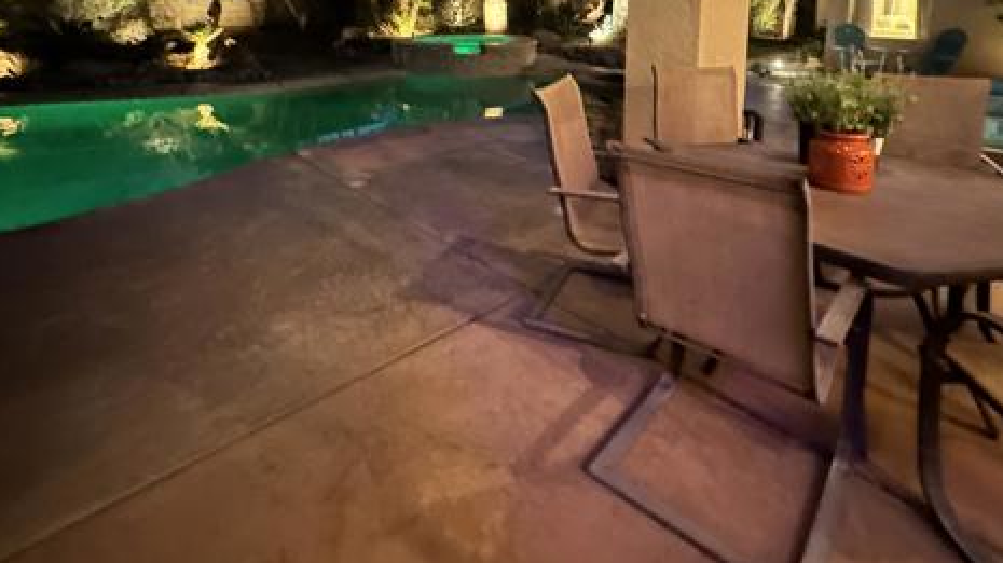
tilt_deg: -6.7
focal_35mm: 21
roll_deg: -0.9
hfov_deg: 83.9
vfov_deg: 48.6
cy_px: 69
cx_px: 509
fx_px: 558
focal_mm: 2.22
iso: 1250
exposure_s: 1/9
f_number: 2.2
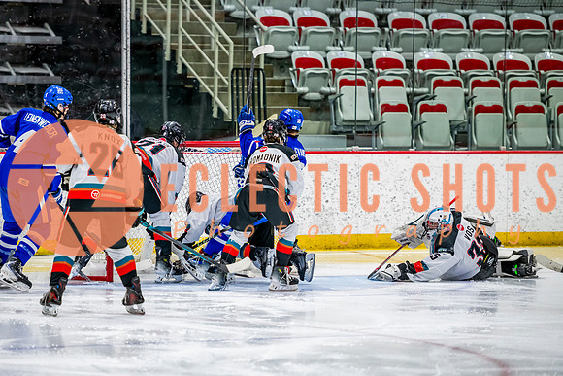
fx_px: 3164
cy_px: 191
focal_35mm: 202
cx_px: 222
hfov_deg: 10.2
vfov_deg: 6.8
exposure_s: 1/800
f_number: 3.2
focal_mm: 165
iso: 1600
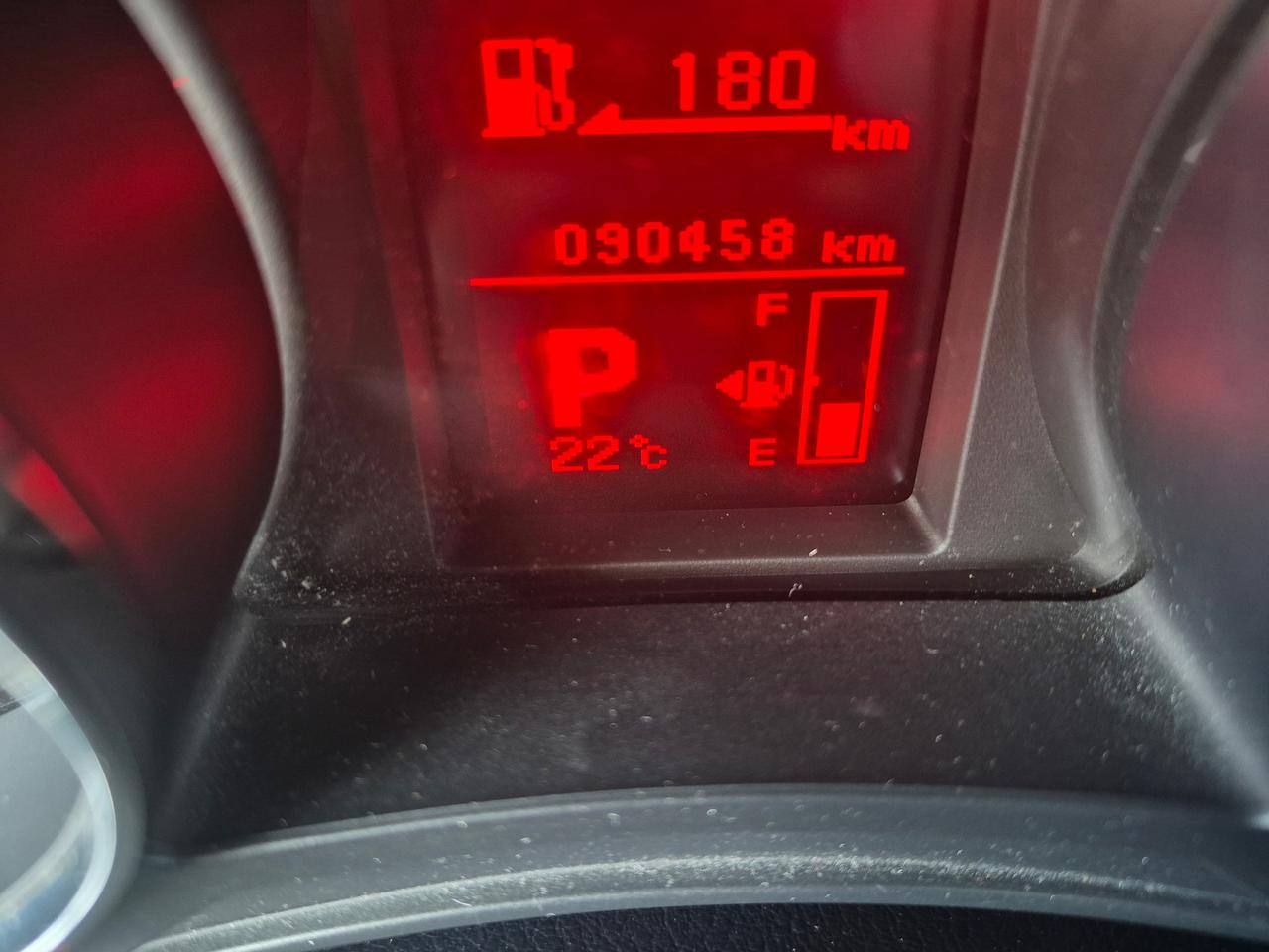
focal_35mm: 23
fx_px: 843
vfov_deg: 58.9
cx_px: 634
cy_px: 476
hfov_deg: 73.9
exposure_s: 1/33
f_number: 1.8
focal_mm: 5.4
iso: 800
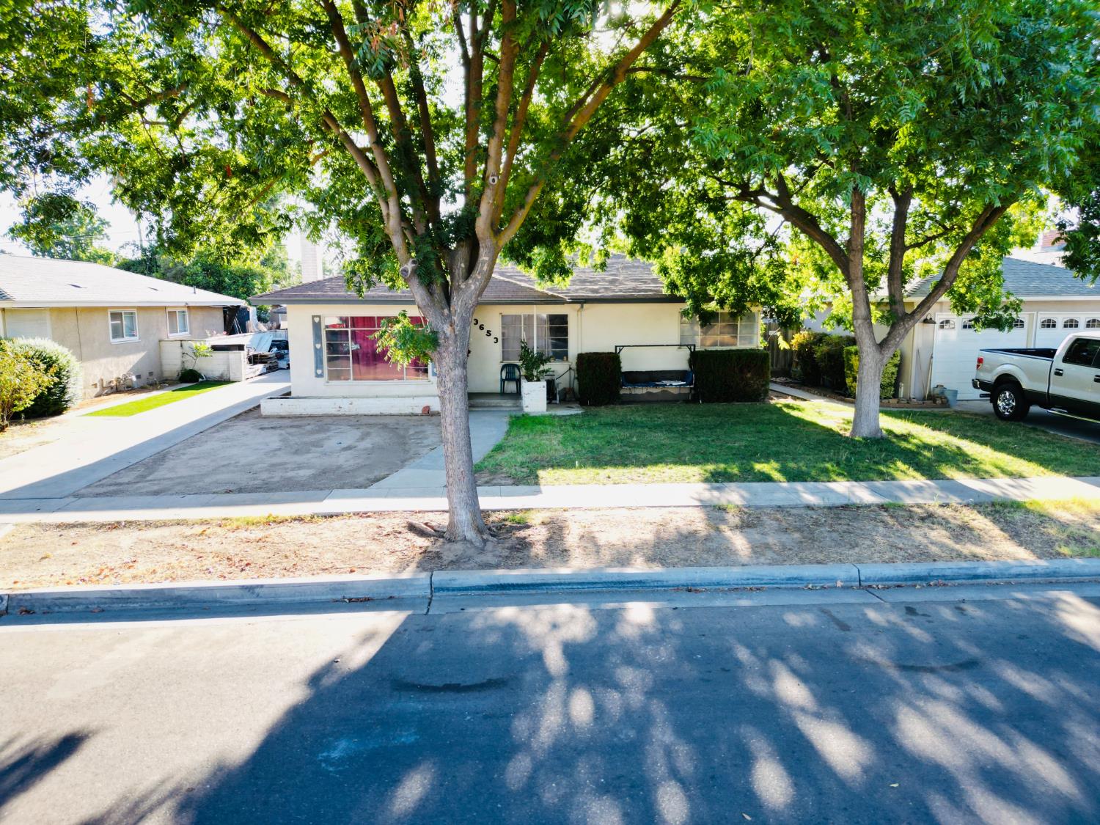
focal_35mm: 24
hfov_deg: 71.6
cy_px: 412
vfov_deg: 56.8
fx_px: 763
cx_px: 550
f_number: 1.7
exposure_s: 1/400
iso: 100
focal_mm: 6.72
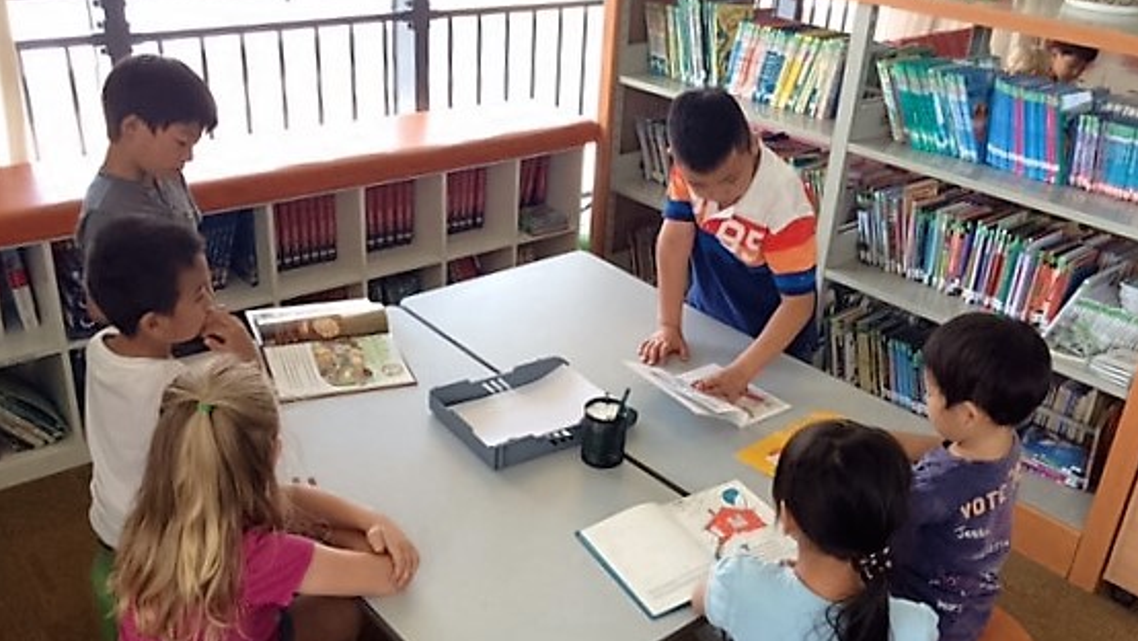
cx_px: 568
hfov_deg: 61.0
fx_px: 966
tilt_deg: -25.0
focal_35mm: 32
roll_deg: -0.1
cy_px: 338
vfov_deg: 36.7
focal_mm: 4.15
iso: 40
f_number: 2.2
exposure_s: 1/33
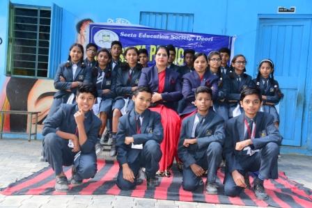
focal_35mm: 44
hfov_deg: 44.5
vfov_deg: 30.5
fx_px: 381
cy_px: 104
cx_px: 156
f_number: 5.6
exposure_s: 1/125
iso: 400
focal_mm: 44
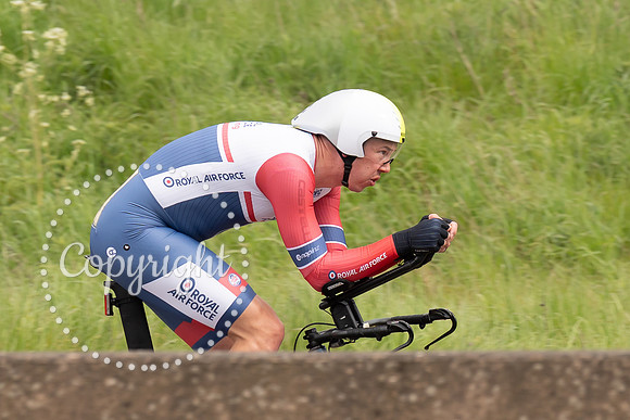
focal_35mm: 540
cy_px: 114
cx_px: 432
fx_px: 9454
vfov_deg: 2.5
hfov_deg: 3.8
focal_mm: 151
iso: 200
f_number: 4
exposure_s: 1/800
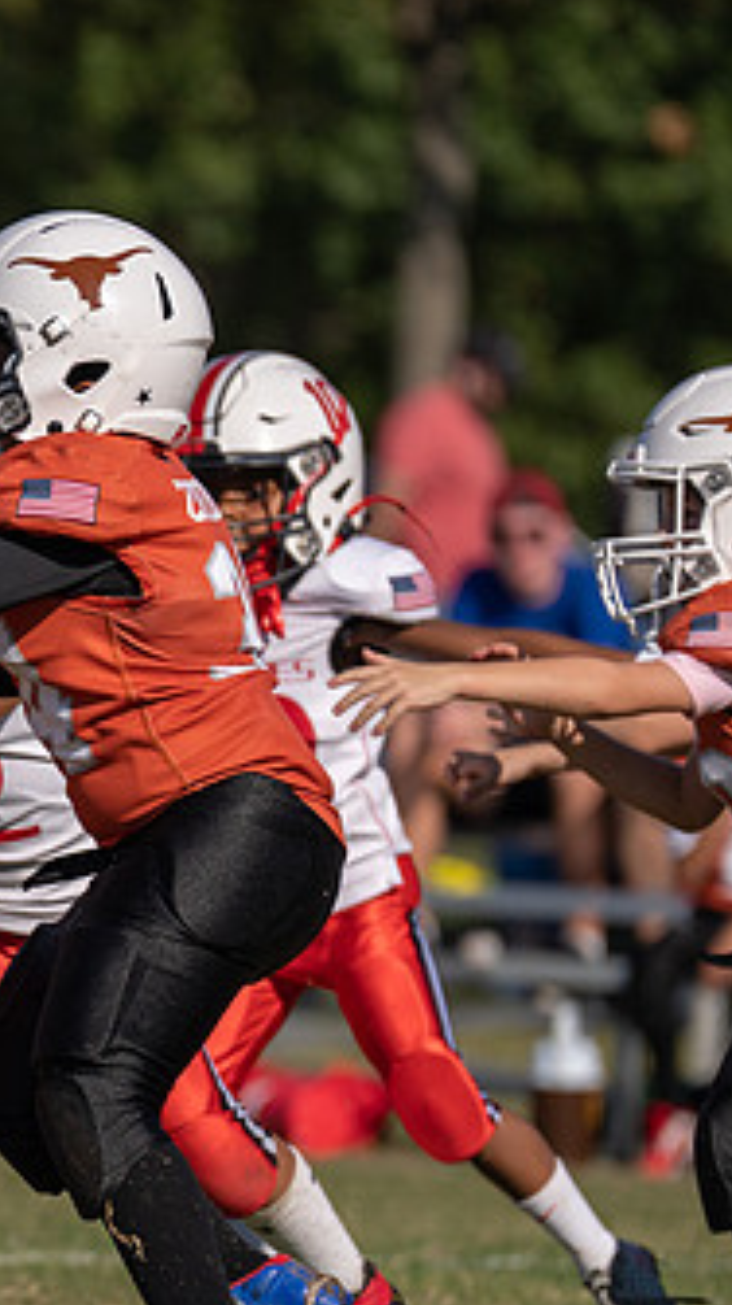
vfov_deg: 4.0
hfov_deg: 2.2
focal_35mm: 540
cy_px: 862
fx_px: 18666
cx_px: -390
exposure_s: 1/4000
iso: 125
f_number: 2.8
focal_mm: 200
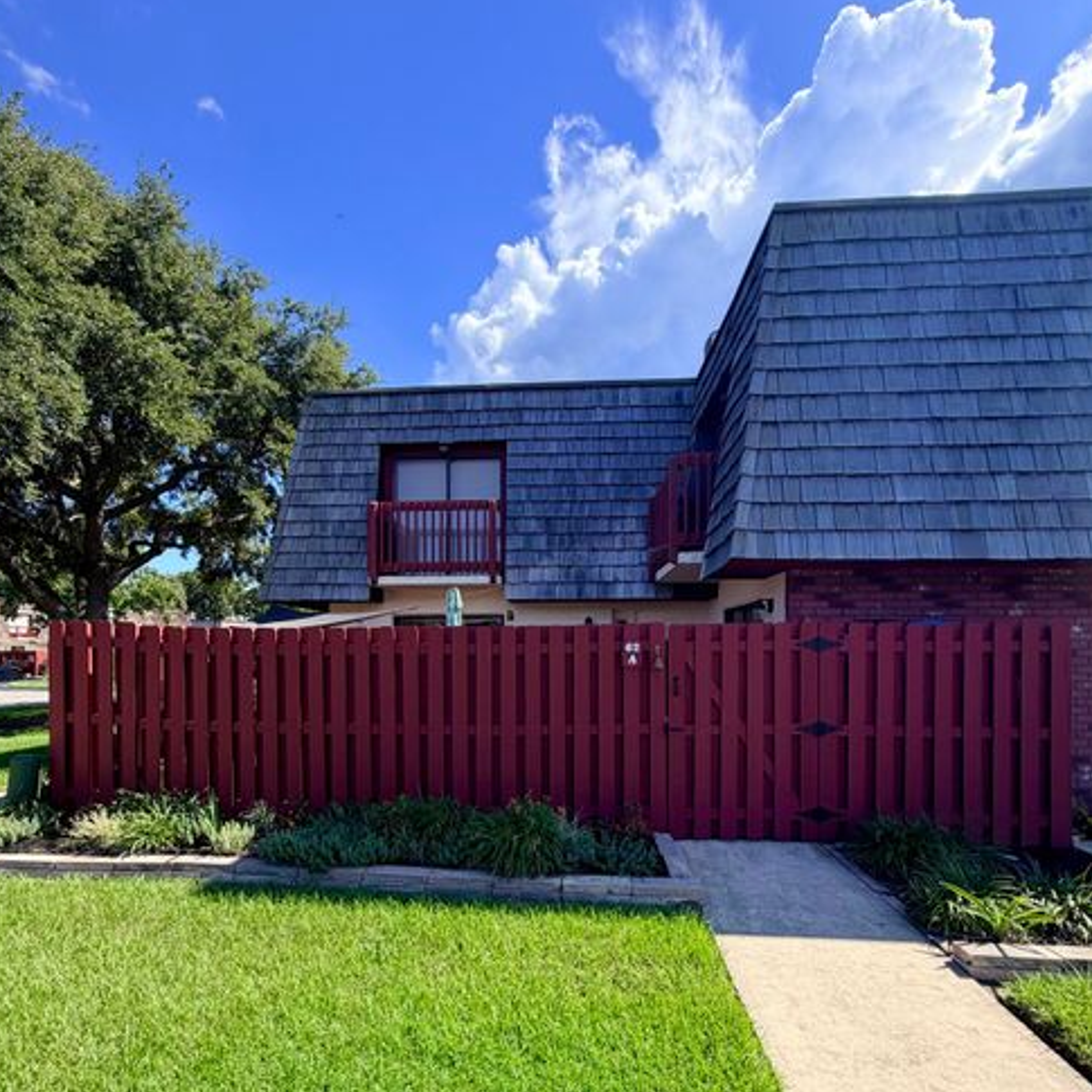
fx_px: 607
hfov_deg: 84.0
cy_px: 656
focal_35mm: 17
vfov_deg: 82.9
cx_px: 534
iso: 32
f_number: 2.2
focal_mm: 2.22
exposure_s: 1/770
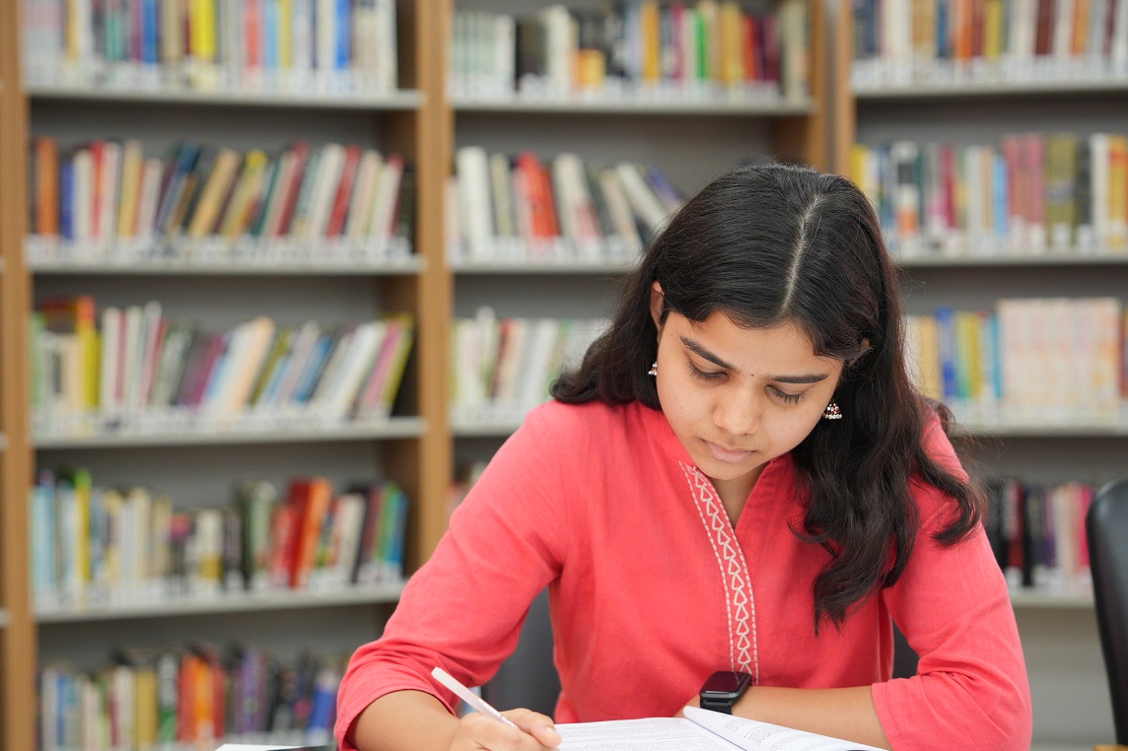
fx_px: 2224
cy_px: 403
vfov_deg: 19.2
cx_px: 518
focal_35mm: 71
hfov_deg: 28.5
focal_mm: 58
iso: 1250
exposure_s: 1/400
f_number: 2.8
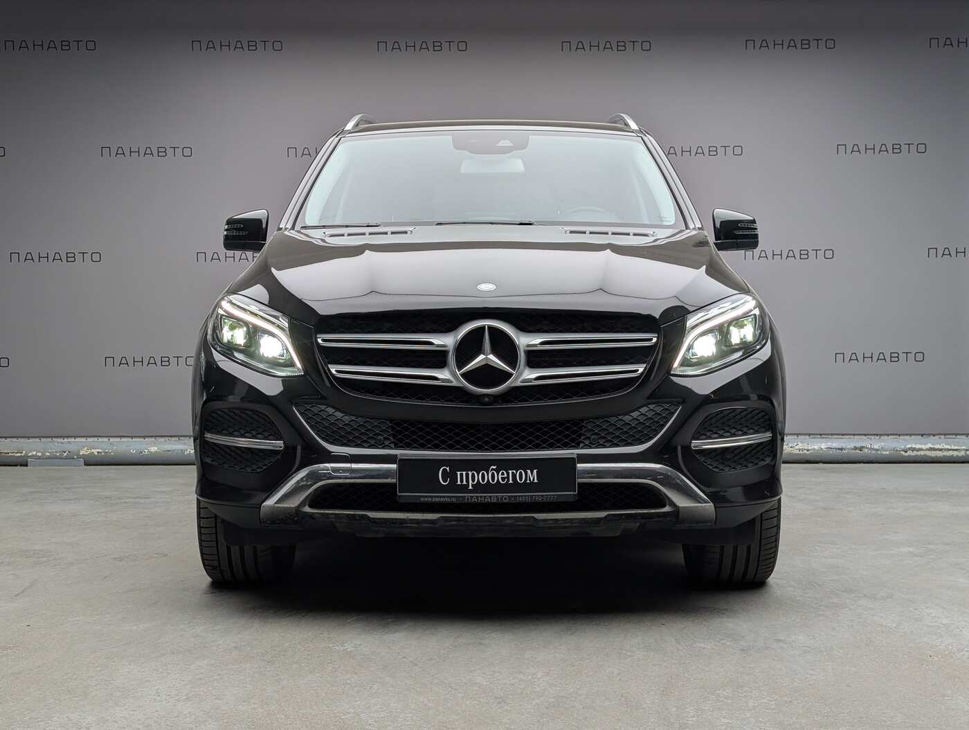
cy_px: 365
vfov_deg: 29.7
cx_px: 484
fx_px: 1374
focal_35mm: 49
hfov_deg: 38.9
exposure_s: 1/301
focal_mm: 6.9
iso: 32
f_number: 1.68
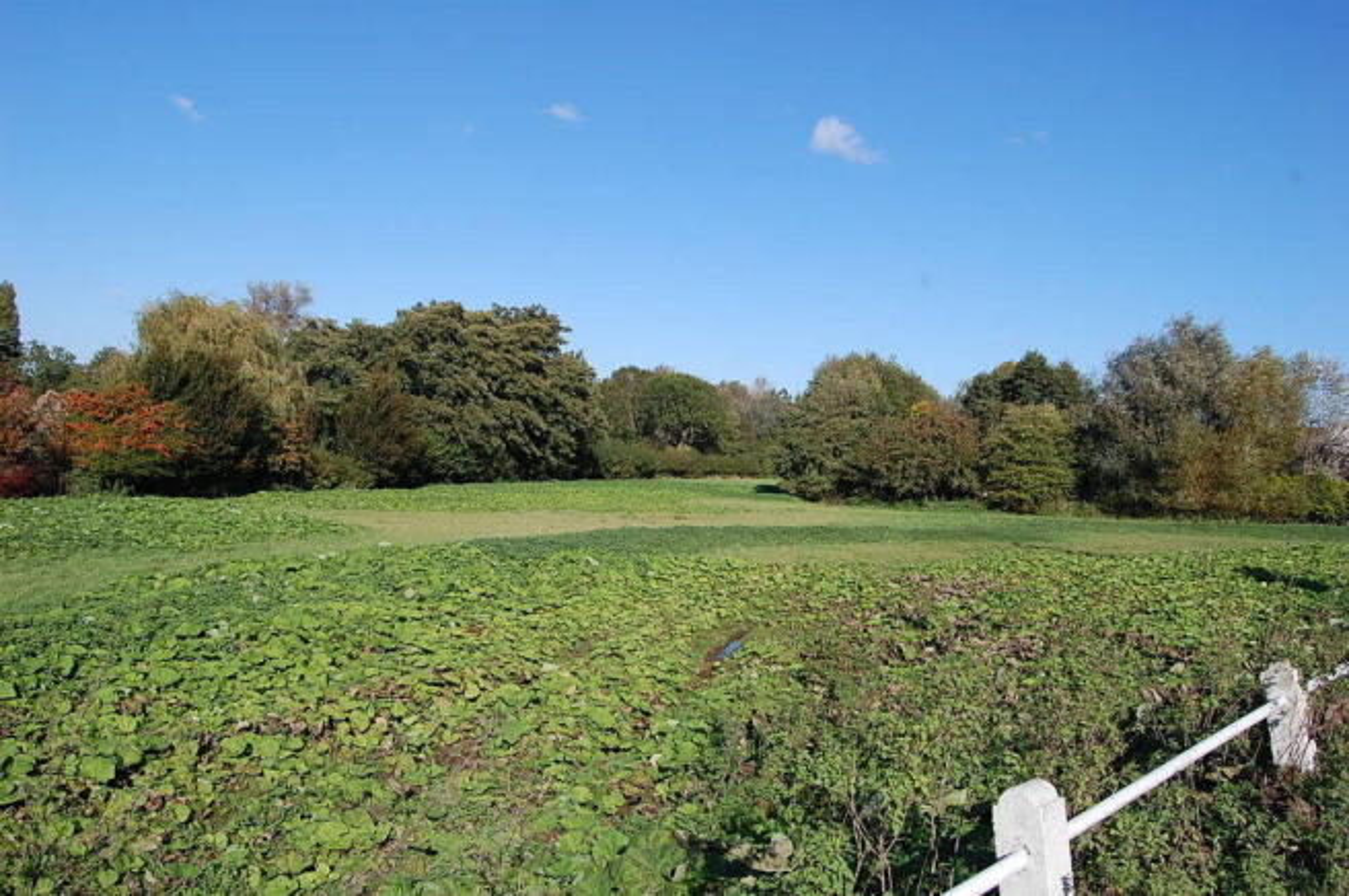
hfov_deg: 67.4
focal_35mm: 27
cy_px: 448
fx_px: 1011
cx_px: 674
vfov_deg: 47.8
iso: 200
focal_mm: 18
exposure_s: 1/320
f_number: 9
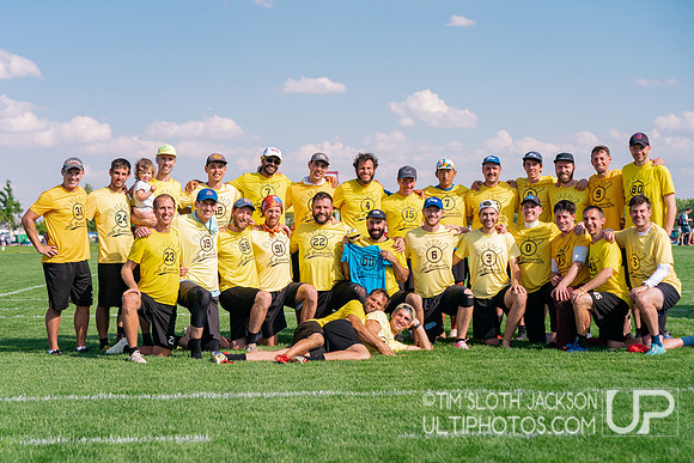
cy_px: 232
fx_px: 1408
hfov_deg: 27.7
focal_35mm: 73
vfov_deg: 18.7
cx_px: 347
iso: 640
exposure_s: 1/5000
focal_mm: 73
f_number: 4
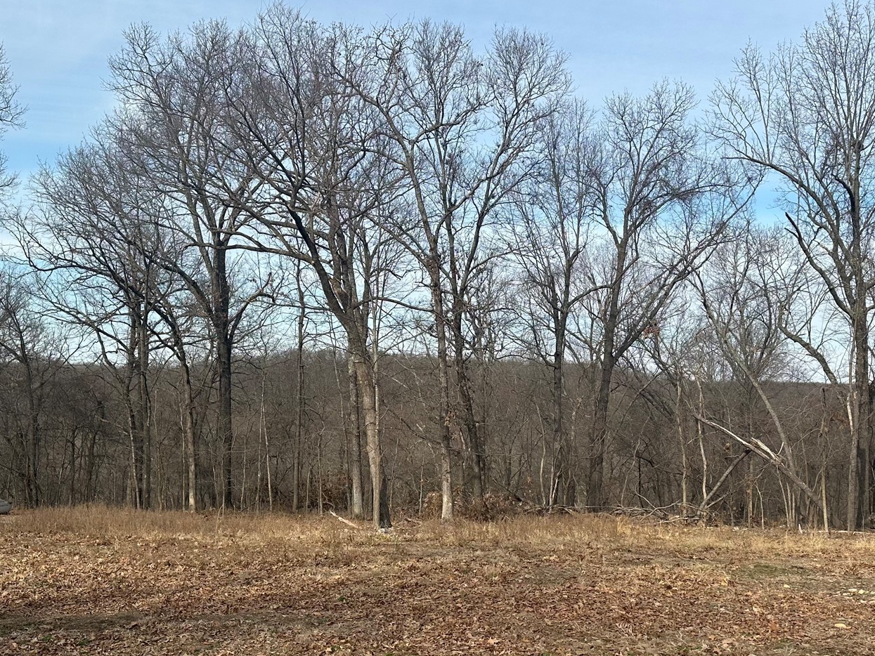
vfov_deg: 38.4
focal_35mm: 37
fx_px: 935
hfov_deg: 50.0
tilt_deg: +0.5
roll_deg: -2.3
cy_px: 409
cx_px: 381
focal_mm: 6.86
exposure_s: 1/3472
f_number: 1.78
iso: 80
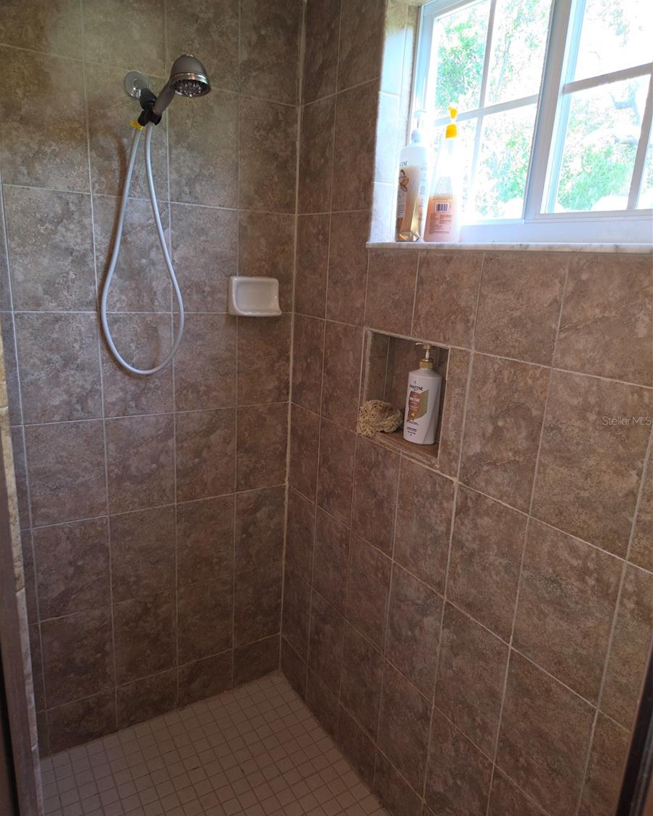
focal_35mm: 24
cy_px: 420
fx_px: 580
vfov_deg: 70.3
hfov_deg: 58.8
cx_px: 326
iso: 80
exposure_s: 1/60
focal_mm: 5.4
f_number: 1.8
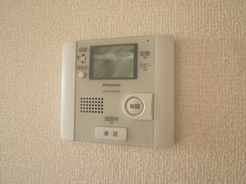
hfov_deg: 69.4
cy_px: 92
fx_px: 178
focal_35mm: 25
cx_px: 123
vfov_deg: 54.9
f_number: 2.8
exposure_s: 1/30
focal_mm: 4.5
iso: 100
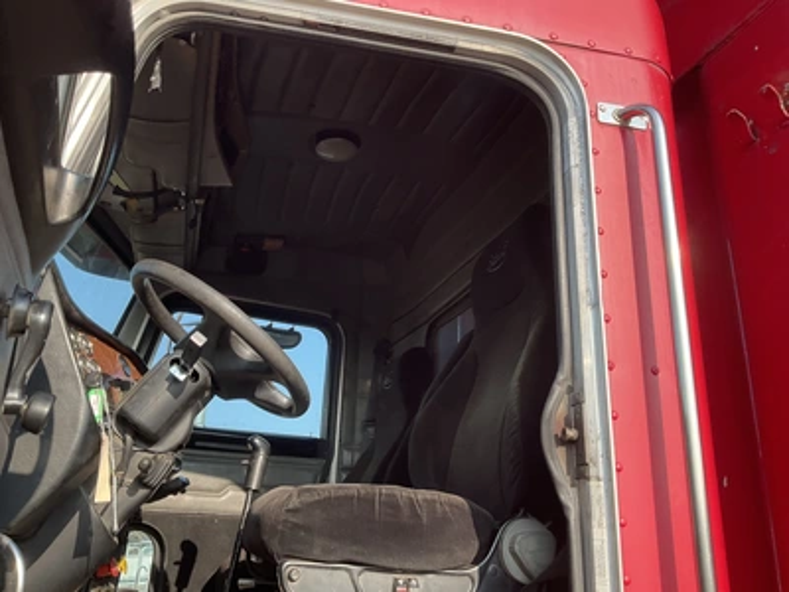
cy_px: 296
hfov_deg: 61.7
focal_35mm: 29
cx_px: 394
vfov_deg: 48.2
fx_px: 661
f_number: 1.8
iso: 25
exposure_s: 1/469
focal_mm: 3
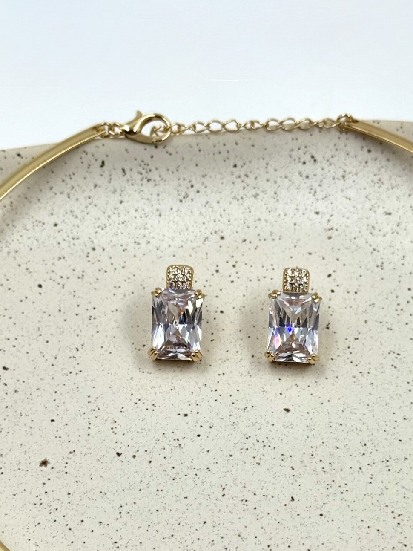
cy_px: 368
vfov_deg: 20.6
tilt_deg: -52.3
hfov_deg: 15.6
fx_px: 1511
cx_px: 233
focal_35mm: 95
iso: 64
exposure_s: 1/1263
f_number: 1.78
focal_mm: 6.76
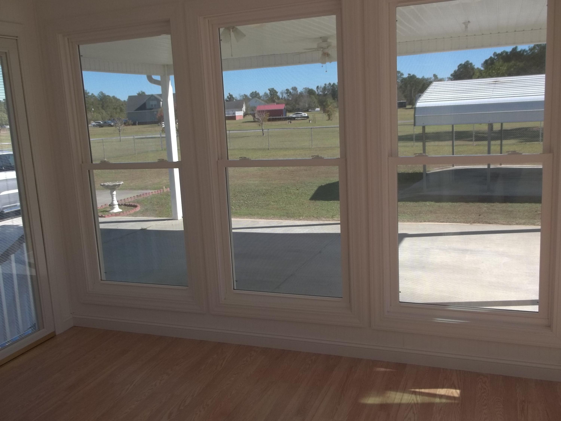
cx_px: 280
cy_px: 210
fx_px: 535
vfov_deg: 42.9
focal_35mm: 33
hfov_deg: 55.4
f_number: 3.3
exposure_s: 1/400
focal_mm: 5.9
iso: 80
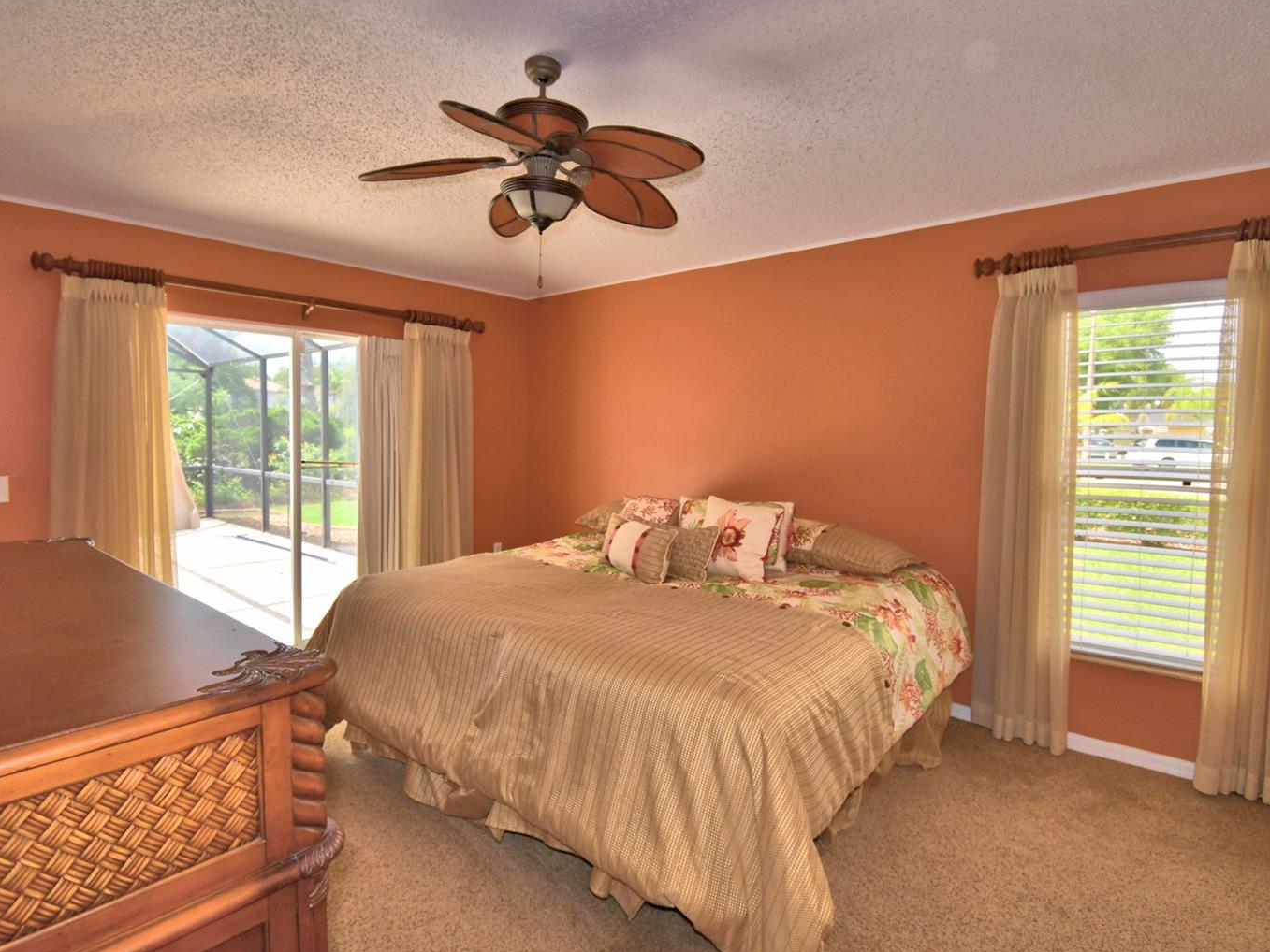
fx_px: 624
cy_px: 459
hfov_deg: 91.0
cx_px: 627
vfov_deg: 74.7
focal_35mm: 17
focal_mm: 10
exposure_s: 1/100
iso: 100
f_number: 4.5
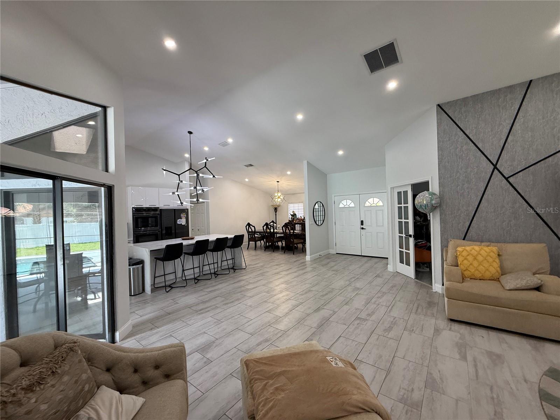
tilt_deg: +0.0
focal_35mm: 14
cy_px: 210
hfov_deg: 102.1
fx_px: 226
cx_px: 280
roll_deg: +1.9
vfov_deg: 85.7
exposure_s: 1/120
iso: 200
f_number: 2.2
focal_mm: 2.22
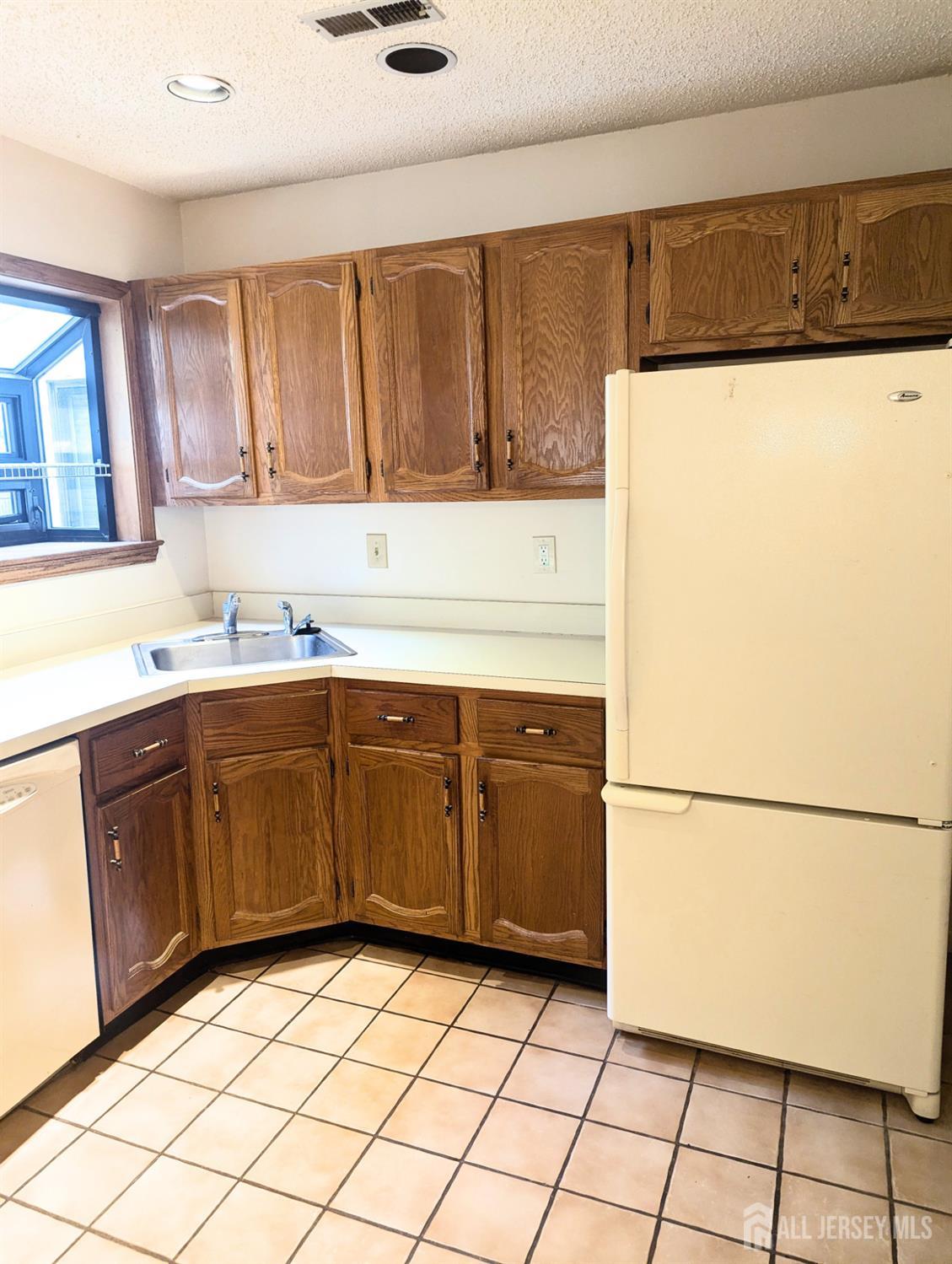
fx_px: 878
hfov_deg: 56.9
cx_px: 476
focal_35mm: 24
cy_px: 632
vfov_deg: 71.5
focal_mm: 6.81
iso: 95
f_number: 1.85
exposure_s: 1/60
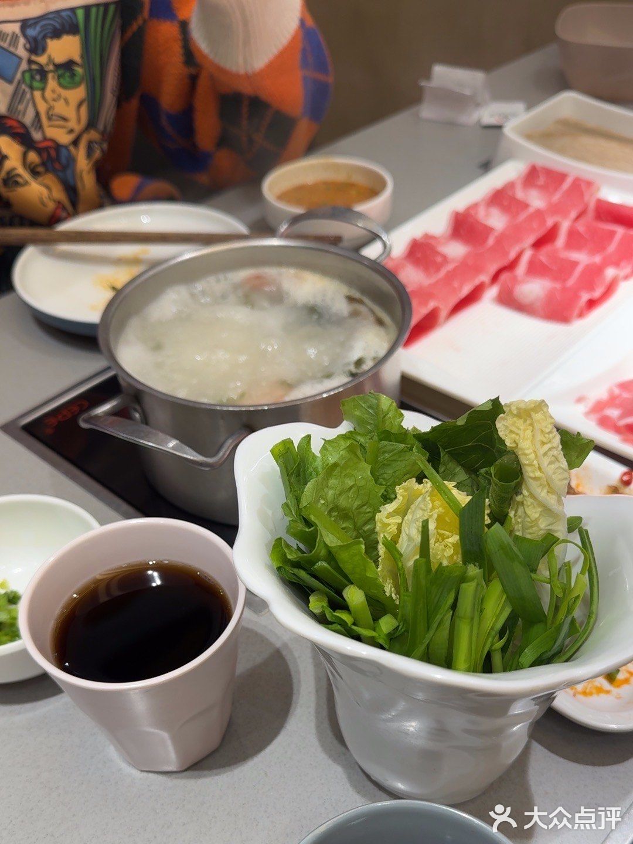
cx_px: 316
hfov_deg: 56.8
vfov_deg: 71.6
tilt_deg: -46.3
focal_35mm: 24
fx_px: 585
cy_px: 422
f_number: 1.78
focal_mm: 6.76
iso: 64
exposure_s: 1/100
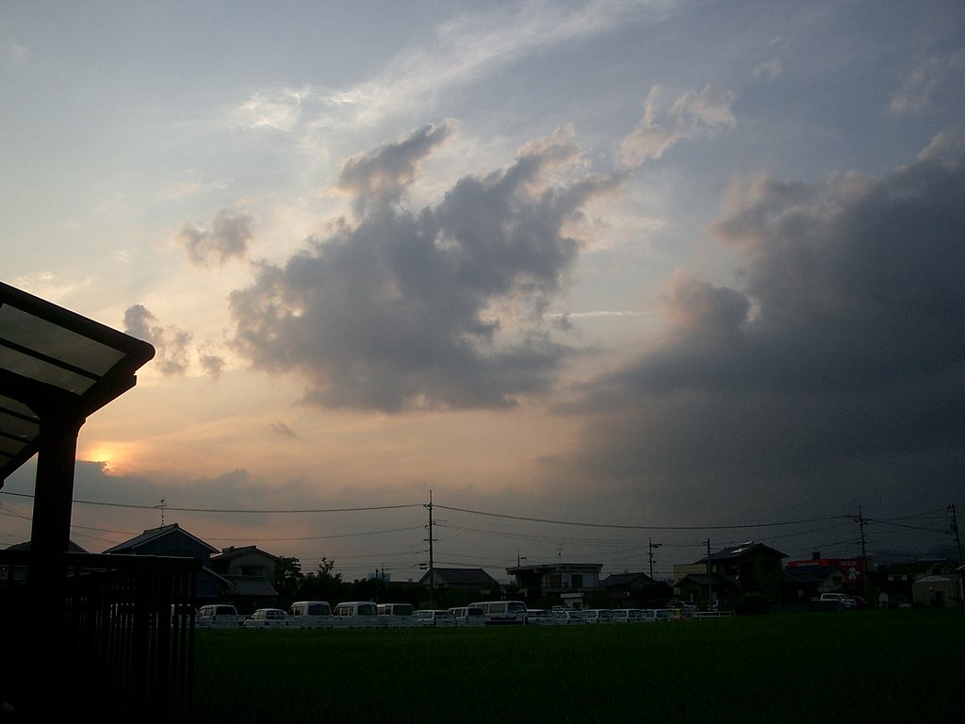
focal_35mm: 35
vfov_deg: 40.7
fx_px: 976
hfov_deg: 52.6
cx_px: 482
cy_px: 362
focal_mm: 5.8
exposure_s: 1/400
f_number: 4.3
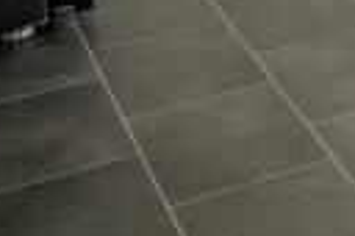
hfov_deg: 10.0
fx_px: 1418
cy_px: -534
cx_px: 1109
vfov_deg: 7.9
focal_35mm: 144
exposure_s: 1/60
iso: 200
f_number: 4
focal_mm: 18
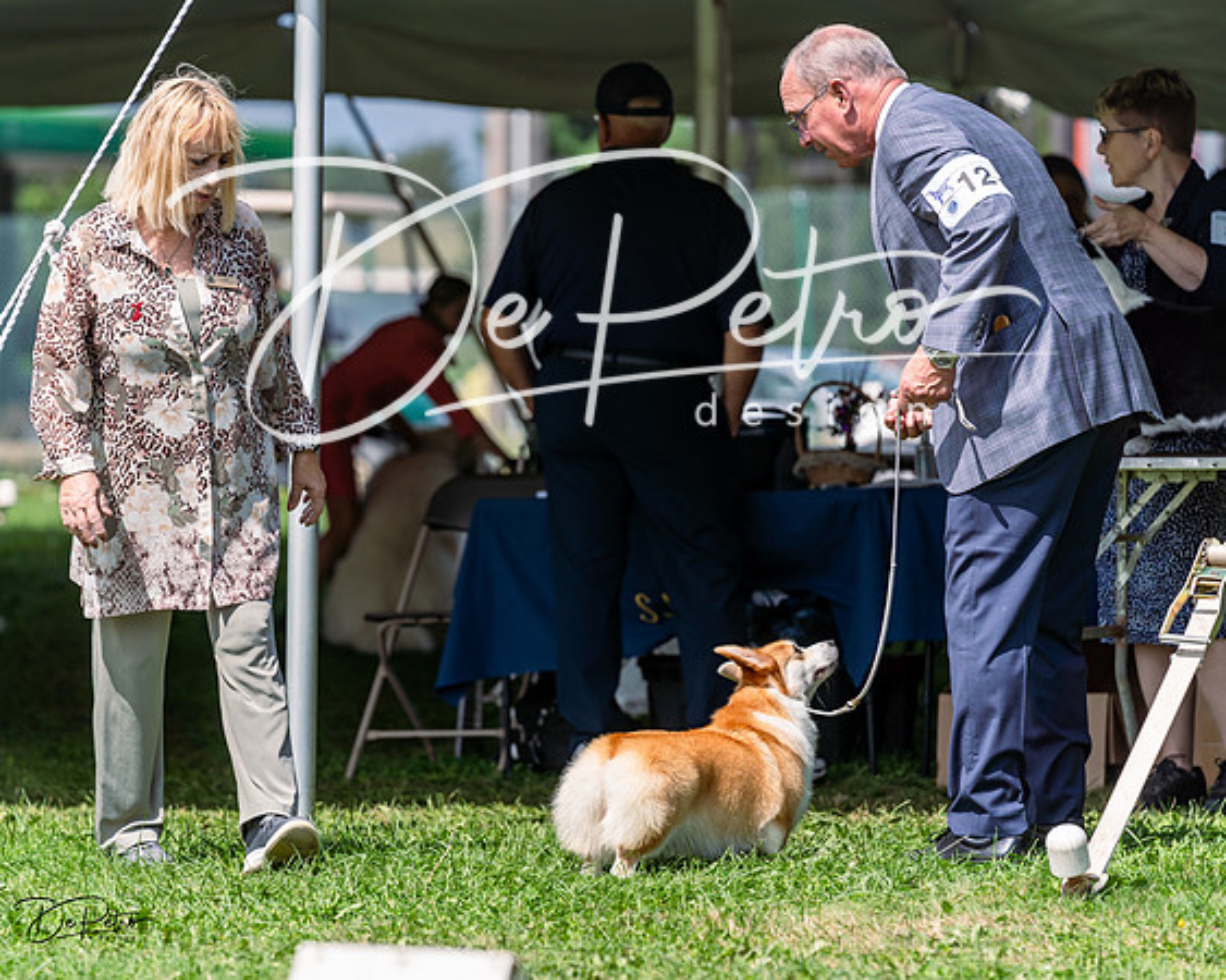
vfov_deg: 6.9
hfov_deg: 8.6
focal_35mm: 225
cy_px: 490
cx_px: 613
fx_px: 8170
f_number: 4.5
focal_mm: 200
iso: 100
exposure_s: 1/1000
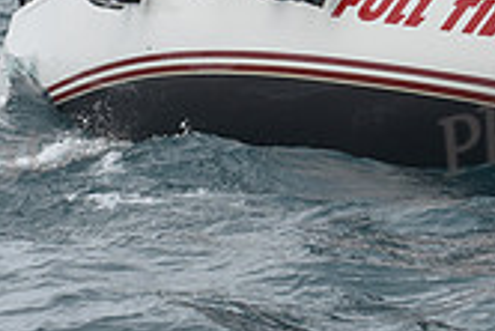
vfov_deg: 4.6
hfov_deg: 6.8
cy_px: -13
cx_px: 286
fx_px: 4142
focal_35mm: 301
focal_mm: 86
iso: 250
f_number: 9
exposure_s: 1/800
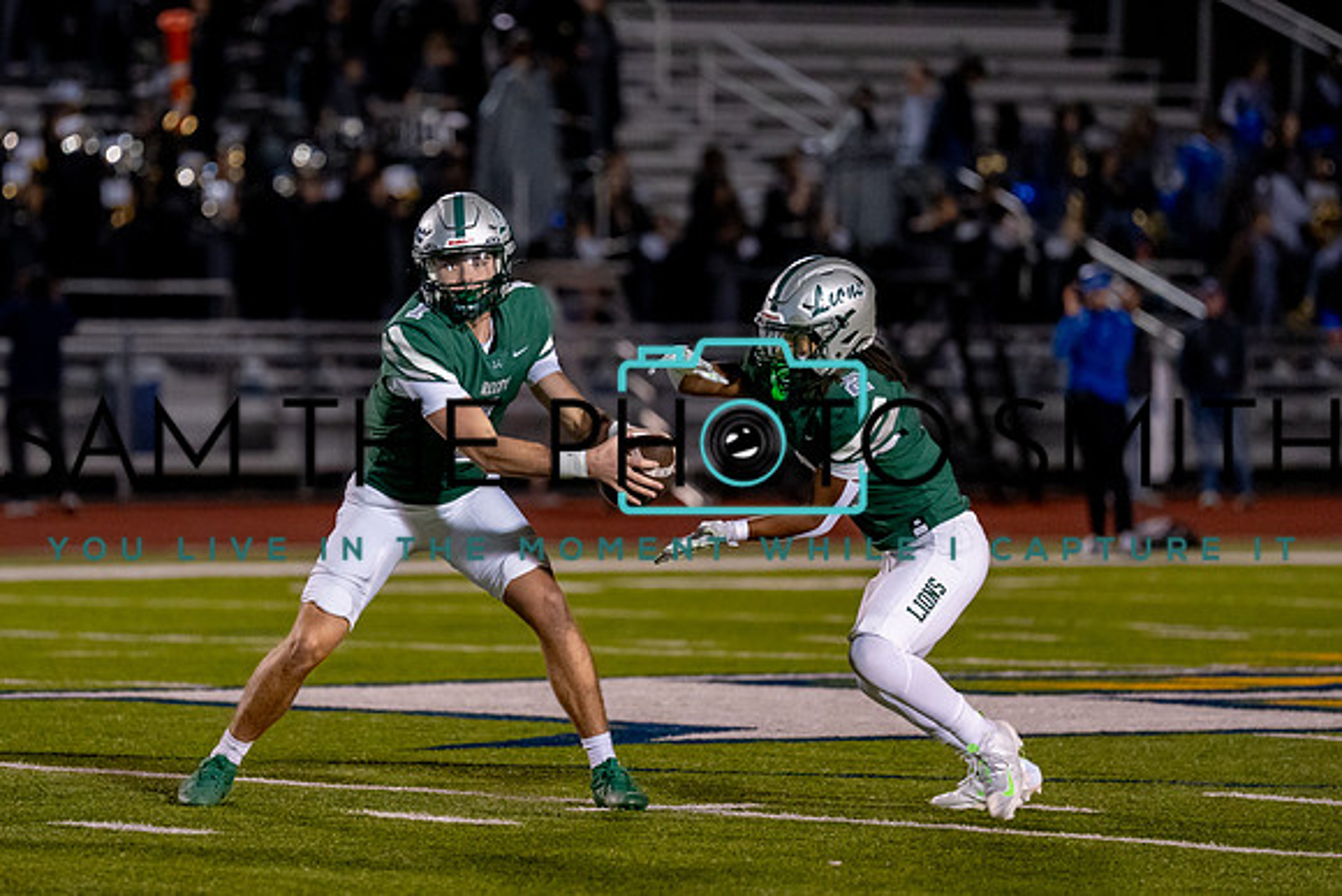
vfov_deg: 4.4
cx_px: 492
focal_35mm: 310
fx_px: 11545
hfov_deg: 6.7
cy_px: 387
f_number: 2.8
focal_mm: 200
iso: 3200
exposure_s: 1/1000
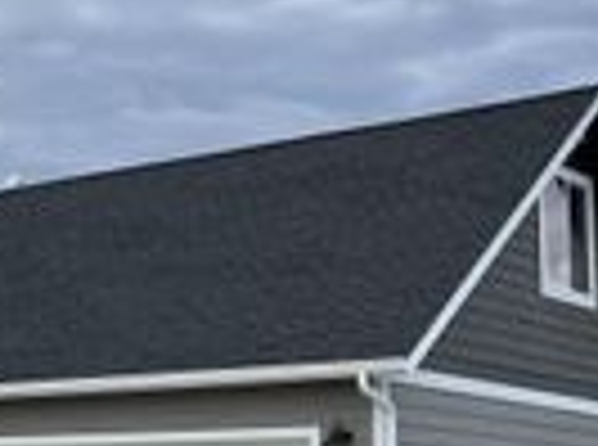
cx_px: -274
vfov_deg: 14.9
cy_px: 340
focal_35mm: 98
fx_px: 1688
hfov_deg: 18.1
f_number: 1.5
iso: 50
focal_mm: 5.7
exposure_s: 1/1196
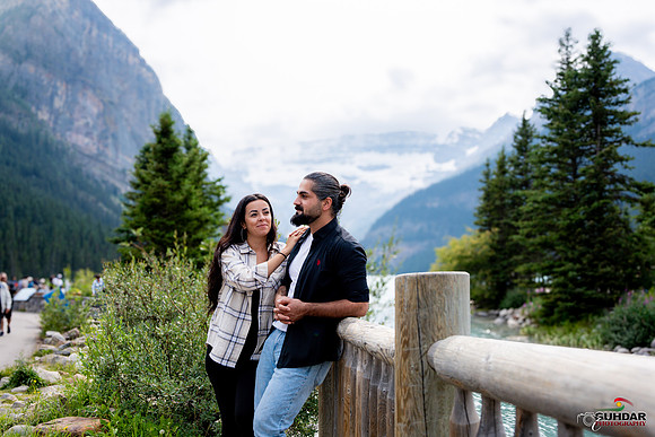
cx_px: 328
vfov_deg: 37.9
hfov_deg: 54.4
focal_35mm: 35
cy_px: 218
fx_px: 637
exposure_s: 1/1250
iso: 200
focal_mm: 35
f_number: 5
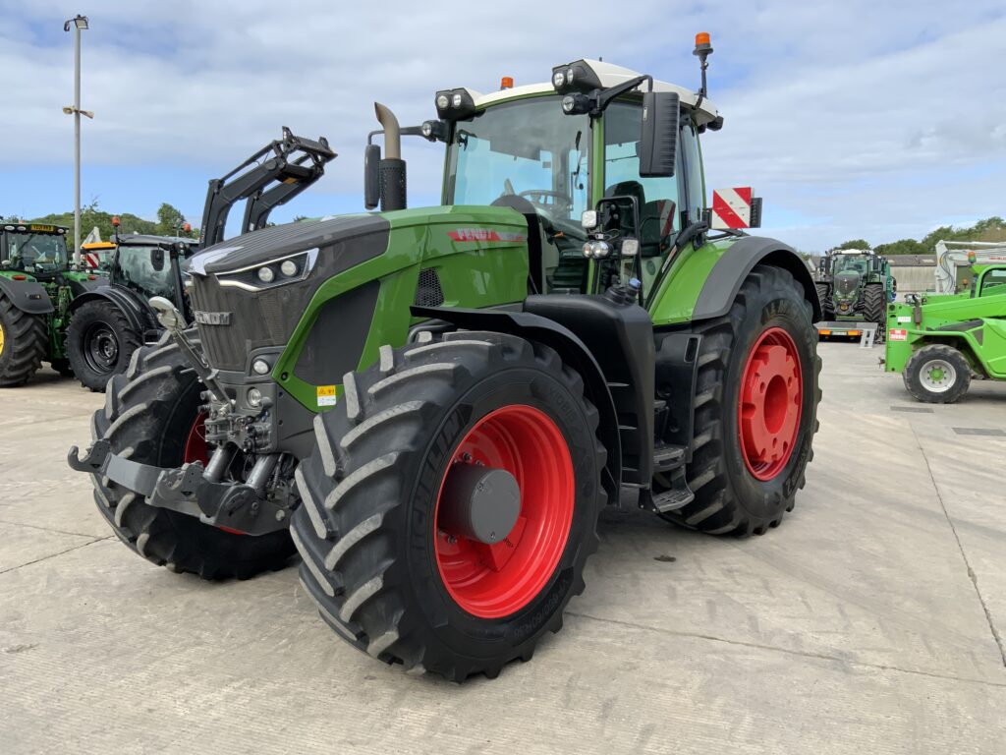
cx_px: 503
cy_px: 378
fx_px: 843
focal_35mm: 29
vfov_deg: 48.2
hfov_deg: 61.7
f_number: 1.8
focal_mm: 3
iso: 16
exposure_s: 1/1121
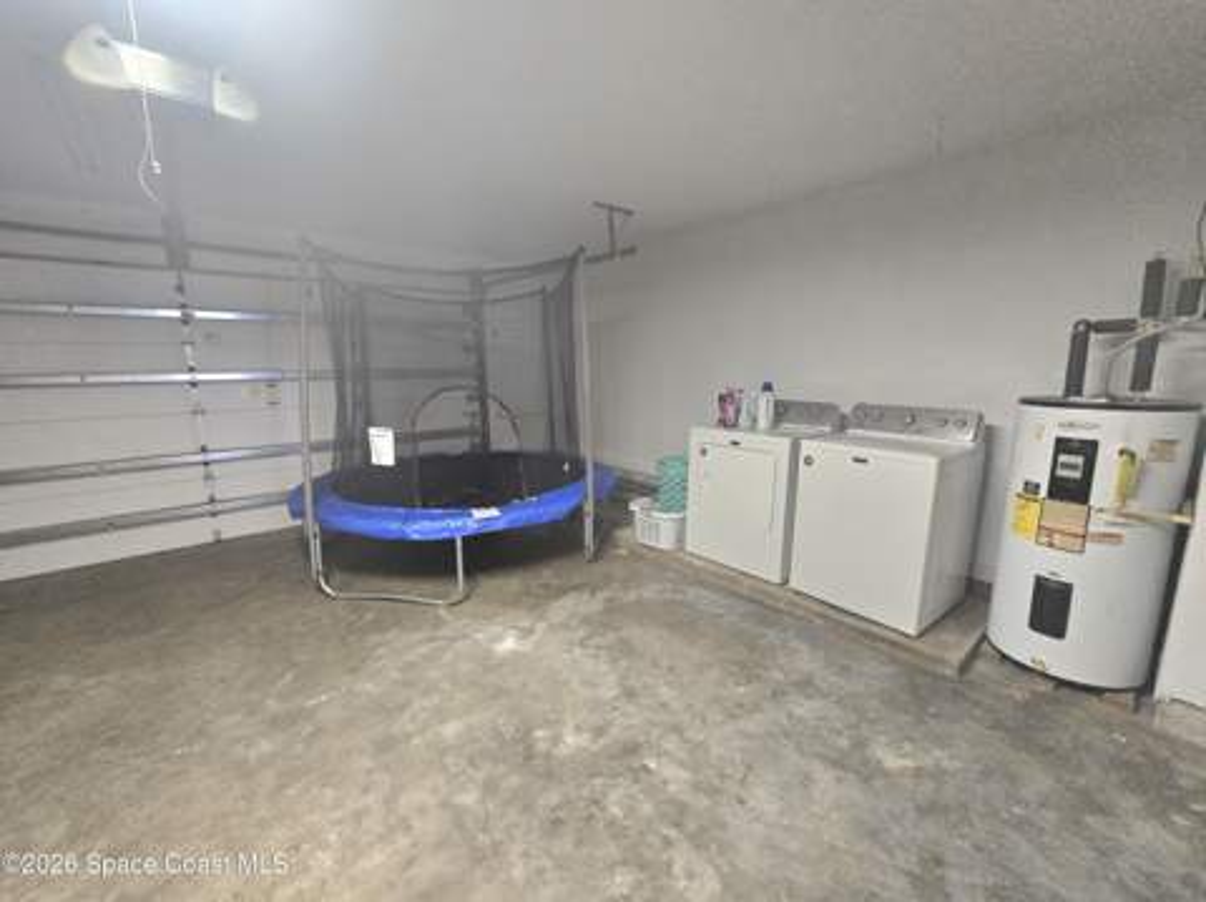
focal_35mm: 13
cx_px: 603
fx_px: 452
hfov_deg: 106.2
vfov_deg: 89.8
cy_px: 451
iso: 640
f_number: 2.2
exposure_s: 1/60.2
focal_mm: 2.2
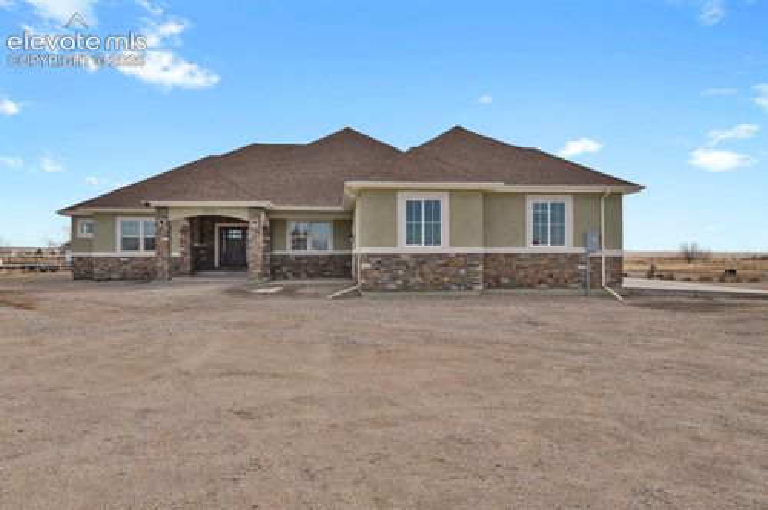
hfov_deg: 71.6
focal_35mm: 25
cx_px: 384
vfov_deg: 51.2
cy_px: 255
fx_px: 533
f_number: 8
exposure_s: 1/250
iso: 250
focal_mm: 25
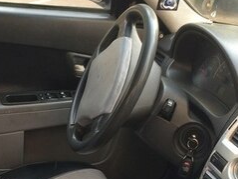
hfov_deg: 24.3
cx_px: 77
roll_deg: -11.2
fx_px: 550
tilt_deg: -31.3
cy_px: 216
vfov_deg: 17.5
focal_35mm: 80
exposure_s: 1/100
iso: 40
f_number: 2.2
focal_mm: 4.15
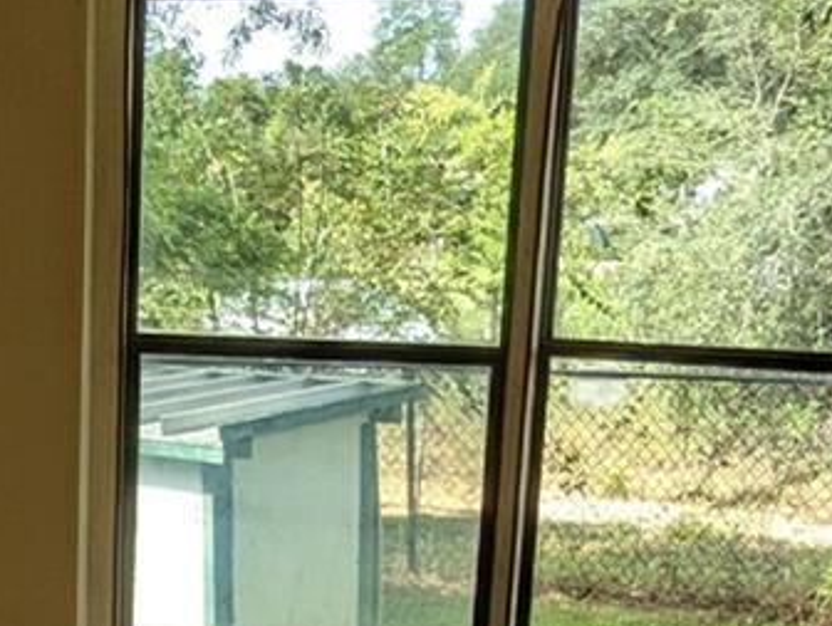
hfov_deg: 24.3
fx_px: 1829
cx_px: -22
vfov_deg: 18.7
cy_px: 683
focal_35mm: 76
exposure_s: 1/393
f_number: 2.2
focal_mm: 2.35
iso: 55
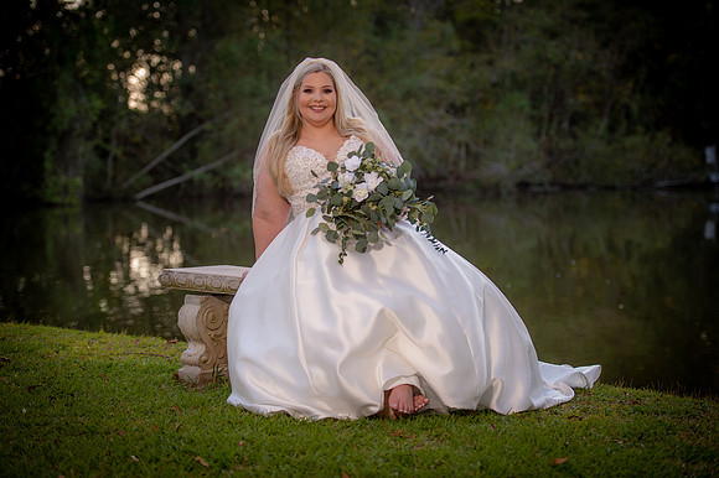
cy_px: 239
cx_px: 360
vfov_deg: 17.0
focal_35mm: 80
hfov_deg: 25.4
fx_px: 1597
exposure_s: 1/200
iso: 80
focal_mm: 80
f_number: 2.8
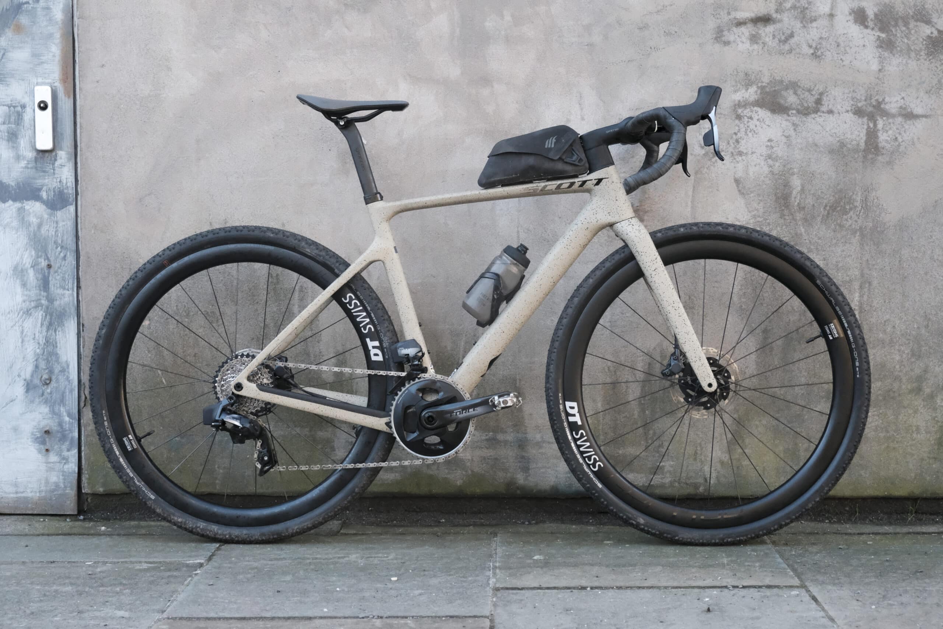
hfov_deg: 38.9
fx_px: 1336
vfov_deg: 26.5
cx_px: 472
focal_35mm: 51
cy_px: 314
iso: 6400
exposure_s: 1/2000
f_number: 4
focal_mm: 34.3
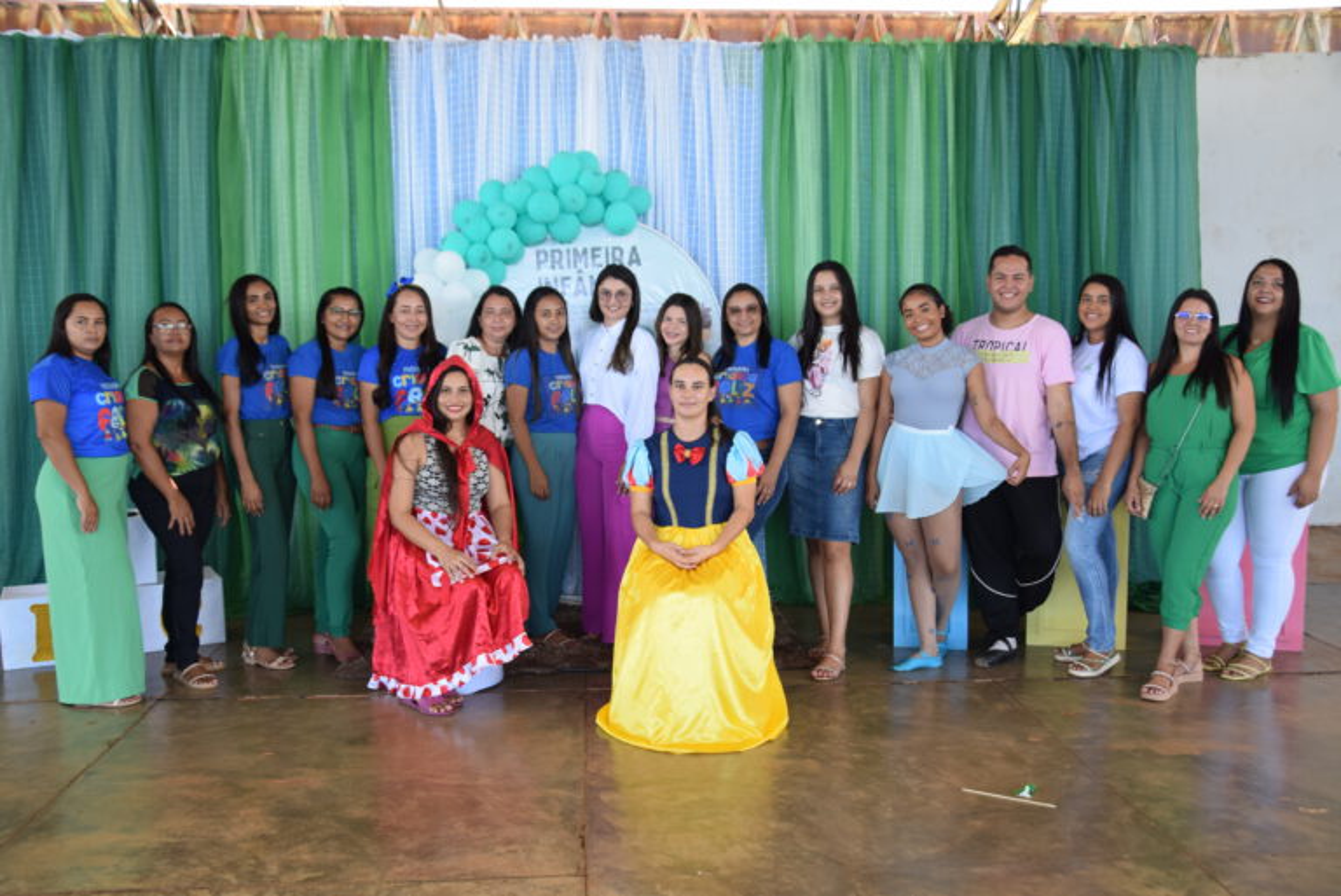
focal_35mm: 33
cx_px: 670
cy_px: 448
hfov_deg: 57.2
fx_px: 1230
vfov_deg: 40.0
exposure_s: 1/80
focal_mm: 22
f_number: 4.5
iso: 400
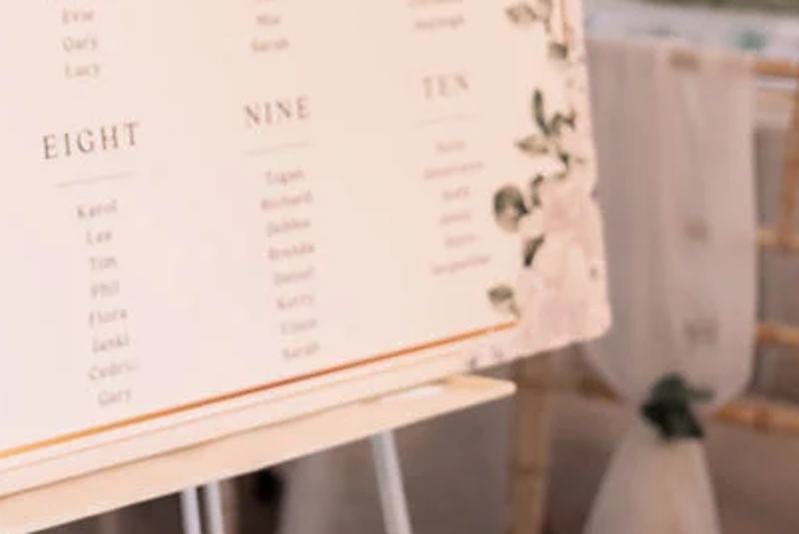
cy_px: -15
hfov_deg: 20.3
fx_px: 2154
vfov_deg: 13.9
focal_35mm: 97
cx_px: -24
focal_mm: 38
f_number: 2.8
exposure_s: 1/200
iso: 1600
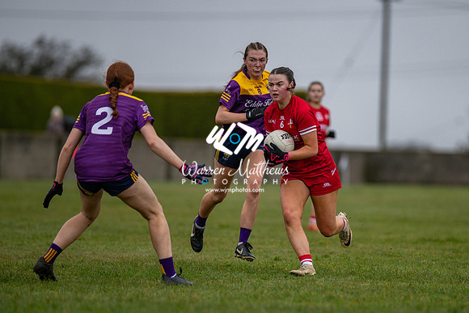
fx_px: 5418
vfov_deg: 3.3
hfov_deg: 5.0
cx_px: 301
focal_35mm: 416
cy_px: 204
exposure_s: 1/1000
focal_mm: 300
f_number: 2.8
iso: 320
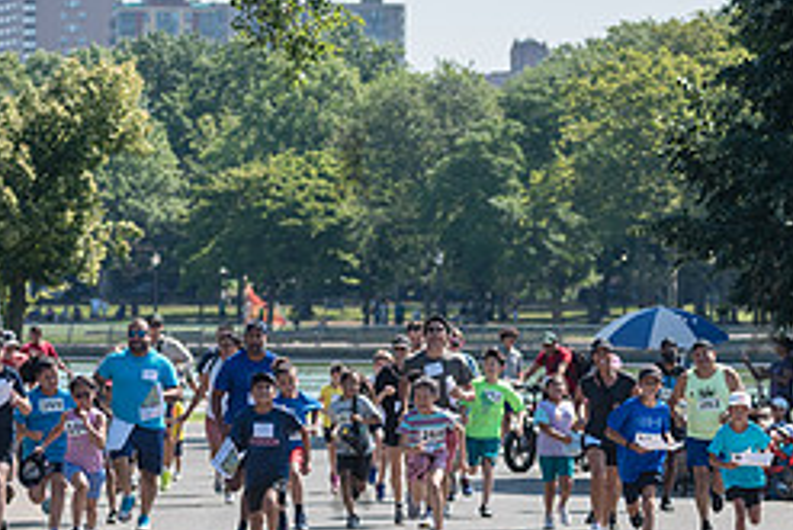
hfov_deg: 7.0
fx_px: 6458
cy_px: 455
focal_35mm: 293
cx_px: 350
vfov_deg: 4.7
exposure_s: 1/1250
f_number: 4
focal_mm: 125
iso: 200
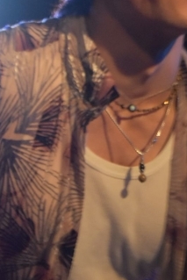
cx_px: 110
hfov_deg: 7.9
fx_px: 1361
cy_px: 222
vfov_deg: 11.7
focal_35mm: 175
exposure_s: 1/60
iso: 1600
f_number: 4
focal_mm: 31
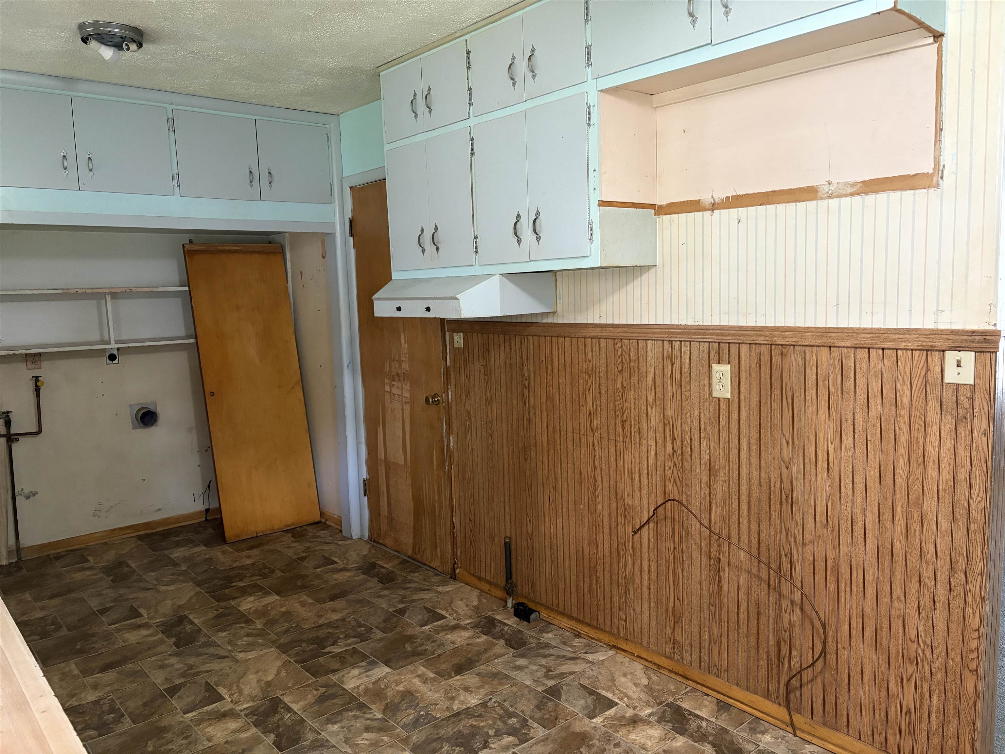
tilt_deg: -6.0
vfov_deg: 53.1
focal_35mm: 26
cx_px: 502
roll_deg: +1.7
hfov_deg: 67.3
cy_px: 377
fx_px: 755
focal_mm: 5.96
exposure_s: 1/40
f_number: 1.6
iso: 400
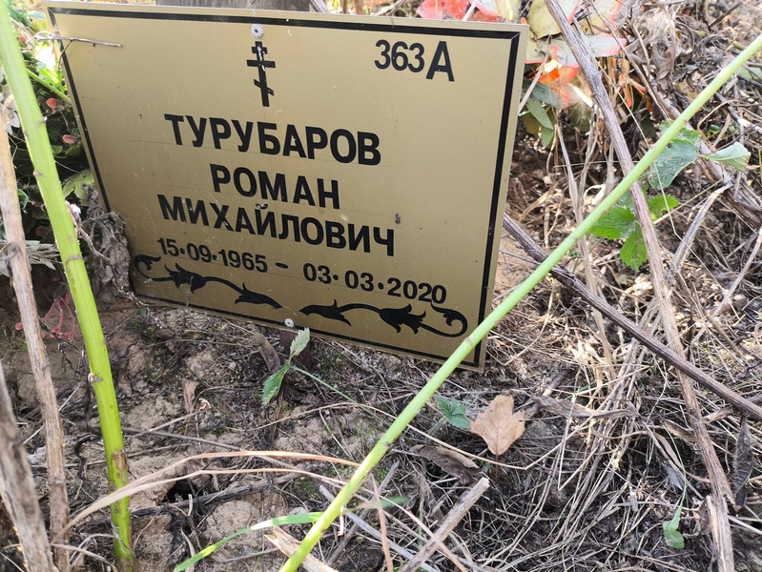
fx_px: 551
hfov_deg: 69.4
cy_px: 286
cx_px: 381
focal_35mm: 25
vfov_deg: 54.9
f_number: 1.7
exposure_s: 1/50
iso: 64
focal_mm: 4.71
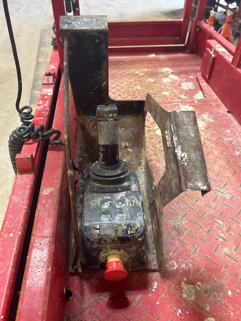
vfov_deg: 67.3
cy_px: 160
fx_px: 241
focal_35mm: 26
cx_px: 120
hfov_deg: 53.1
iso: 160
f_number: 1.5
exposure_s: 1/60
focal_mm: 5.7
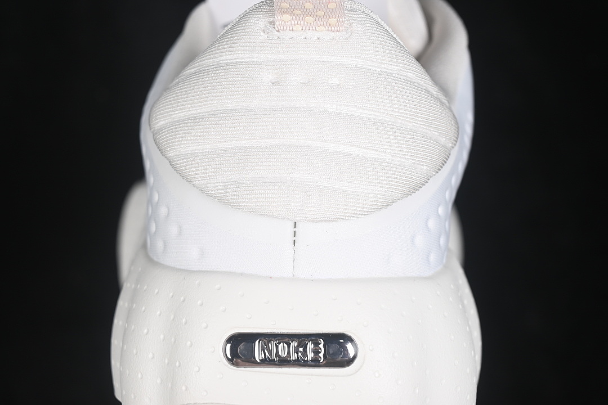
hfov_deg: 27.0
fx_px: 1267
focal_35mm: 75
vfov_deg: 18.2
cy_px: 202
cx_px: 304
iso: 160
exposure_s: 1/80
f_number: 7.1
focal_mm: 50
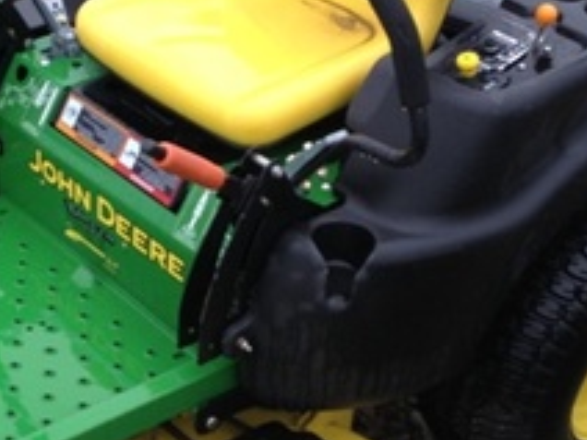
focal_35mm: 90
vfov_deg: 16.4
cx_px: 147
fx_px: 1526
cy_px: 268
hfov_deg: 21.6
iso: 50
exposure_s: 1/330
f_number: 2.4
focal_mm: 4.28
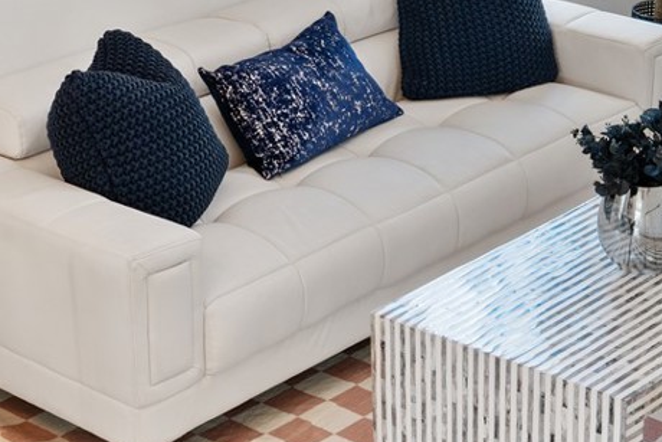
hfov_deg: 20.8
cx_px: 368
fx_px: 1803
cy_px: 122
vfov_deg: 13.9
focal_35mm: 98
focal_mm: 44
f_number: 8
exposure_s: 1/8
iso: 800
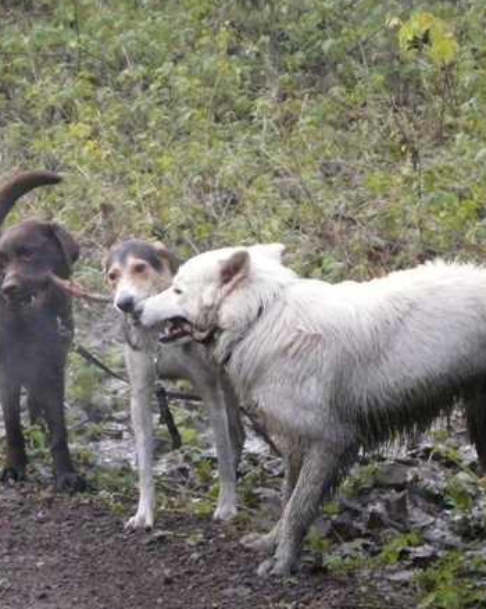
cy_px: 320
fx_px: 2771
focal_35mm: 154
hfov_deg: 10.0
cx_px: 124
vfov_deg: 12.5
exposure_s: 1/200
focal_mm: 14
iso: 500
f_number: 3.6
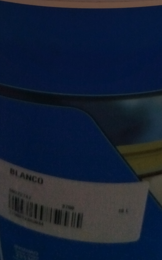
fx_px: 459
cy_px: -25
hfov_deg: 20.0
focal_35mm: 65
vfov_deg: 28.6
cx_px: 89
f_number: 1.7
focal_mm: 5.31
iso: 50
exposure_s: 1/389
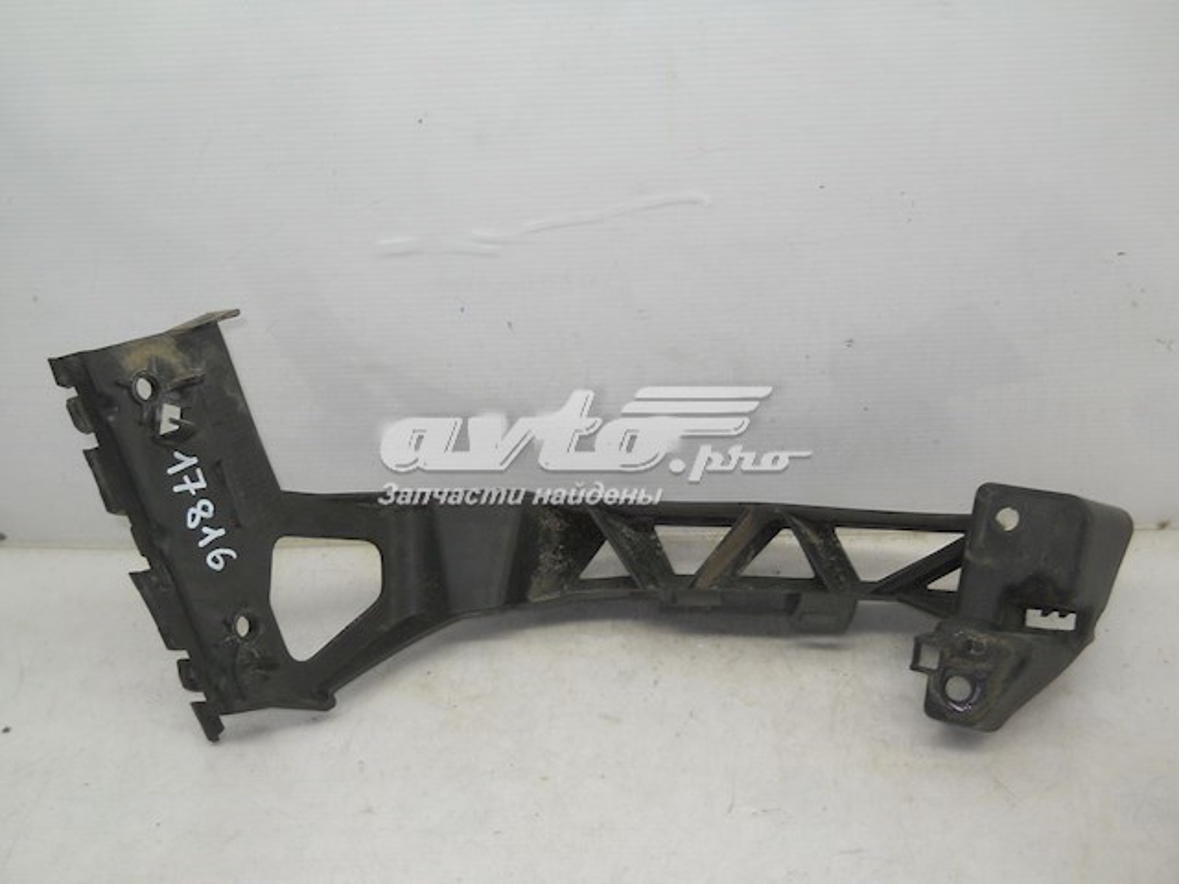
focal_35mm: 41
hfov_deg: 45.8
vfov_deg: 35.1
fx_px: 1396
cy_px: 442
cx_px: 590
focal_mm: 6.72
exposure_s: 1/50
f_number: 3.1
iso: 80
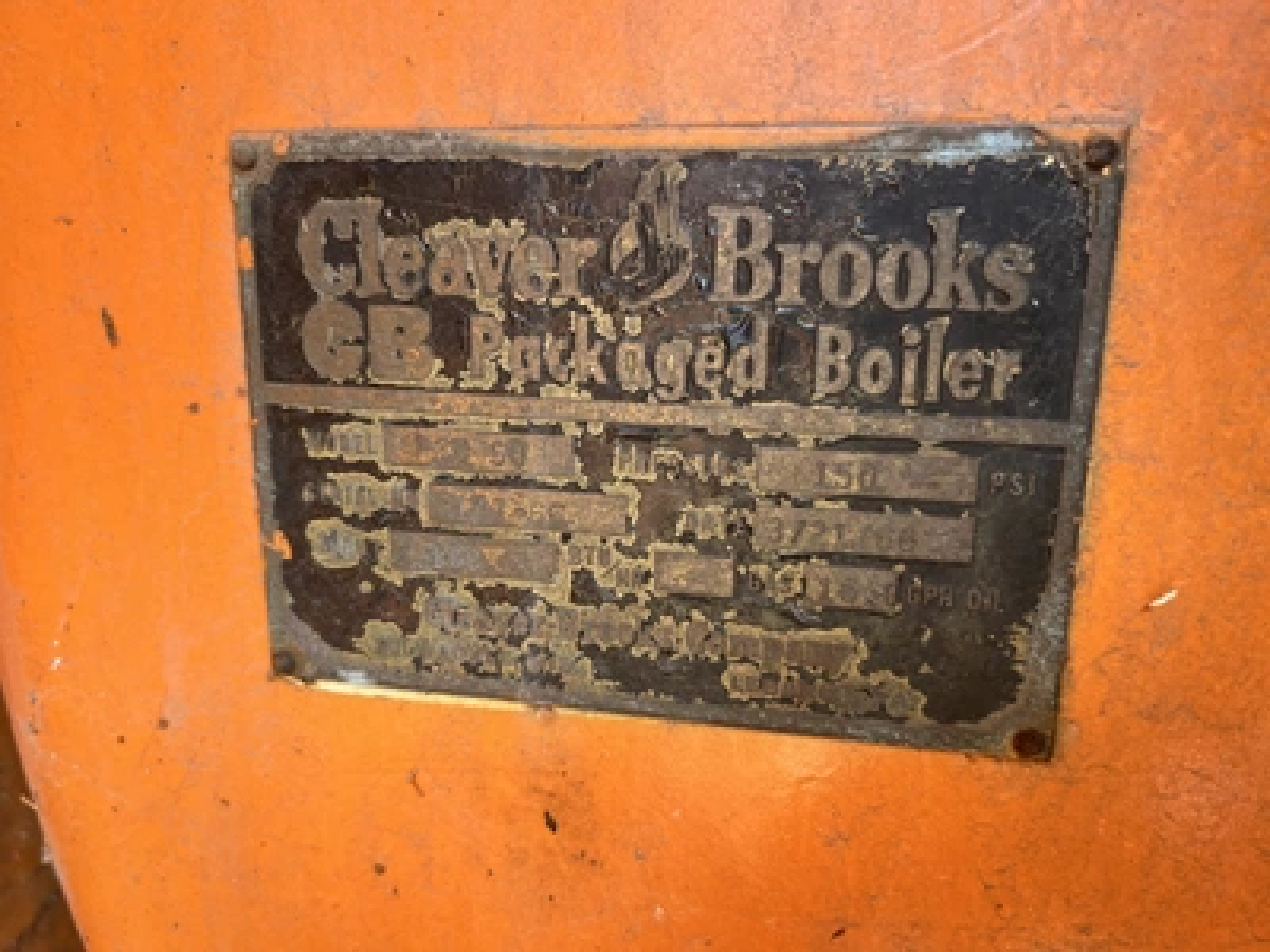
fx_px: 954
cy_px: 476
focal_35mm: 26
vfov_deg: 53.1
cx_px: 635
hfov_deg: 67.3
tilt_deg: -15.9
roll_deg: -0.8
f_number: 1.6
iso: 64
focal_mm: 5.1
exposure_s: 1/122
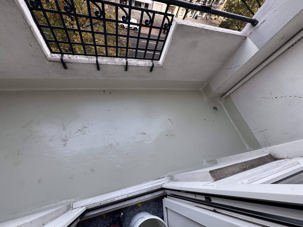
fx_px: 123
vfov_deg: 85.7
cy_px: 114
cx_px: 152
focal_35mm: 14
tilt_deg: -57.4
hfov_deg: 102.1
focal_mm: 2.22
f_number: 2.2
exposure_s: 1/159
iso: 40
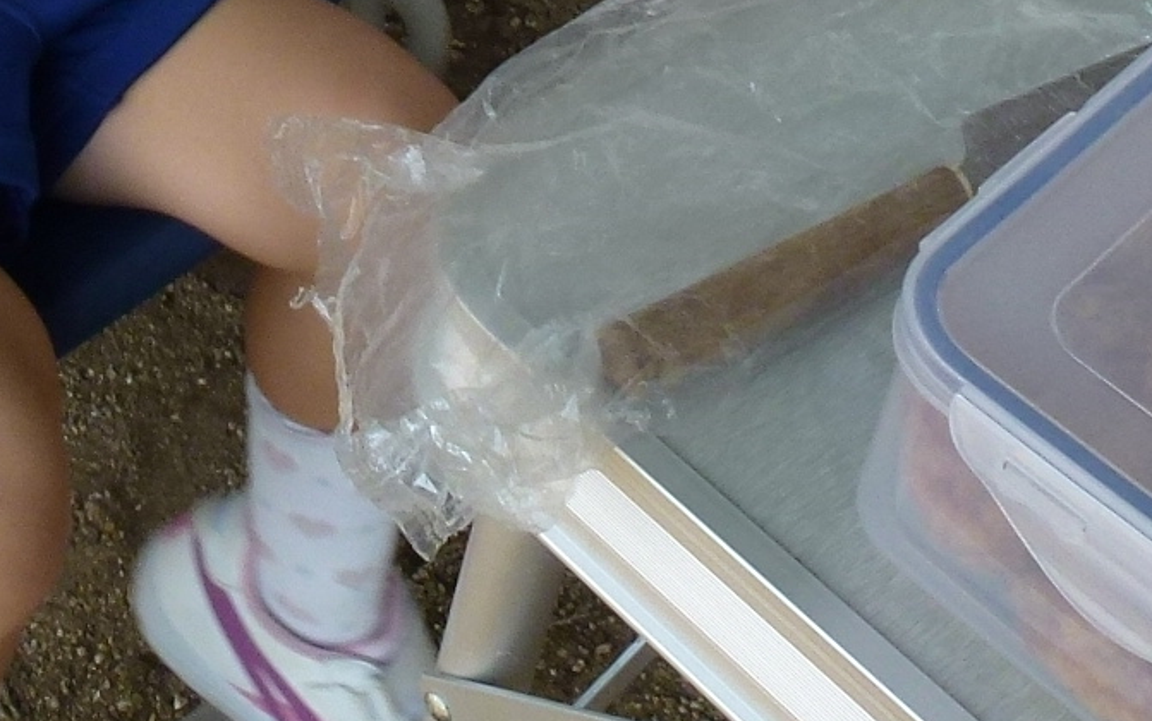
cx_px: -110
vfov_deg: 12.6
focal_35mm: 97
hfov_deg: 20.4
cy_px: -469
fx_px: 3047
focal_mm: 4.3
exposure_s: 1/250
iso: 100
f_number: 4
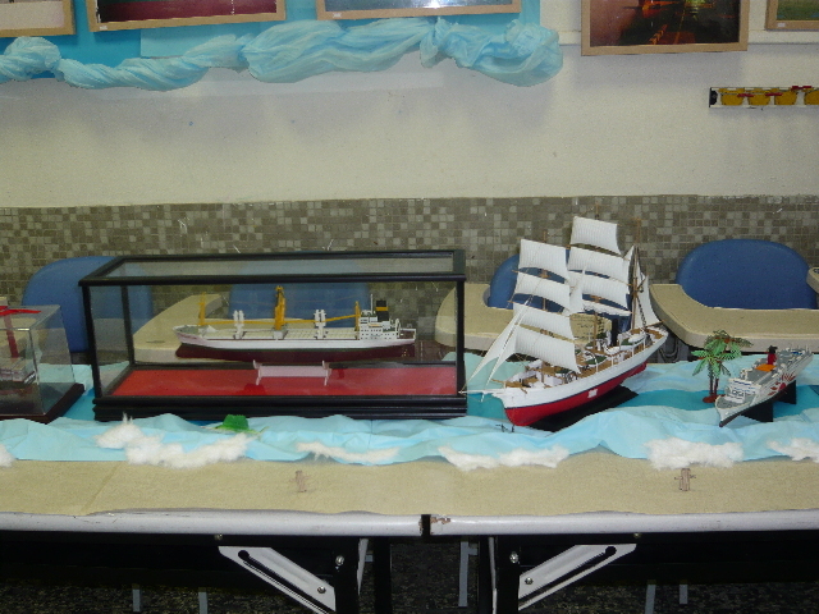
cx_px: 410
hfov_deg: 49.0
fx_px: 899
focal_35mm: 38
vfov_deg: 37.7
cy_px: 307
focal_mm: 6.2
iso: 100
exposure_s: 1/40
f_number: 3.2
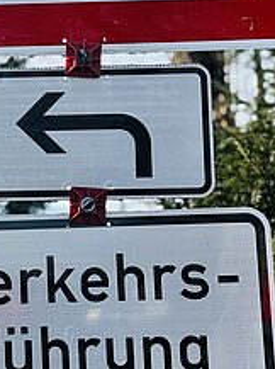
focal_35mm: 133
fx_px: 1413
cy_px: 104
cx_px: -20
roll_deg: -1.3
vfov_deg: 14.8
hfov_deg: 11.0
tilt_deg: +14.2
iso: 64
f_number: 1.78
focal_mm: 6.76
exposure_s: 1/1597
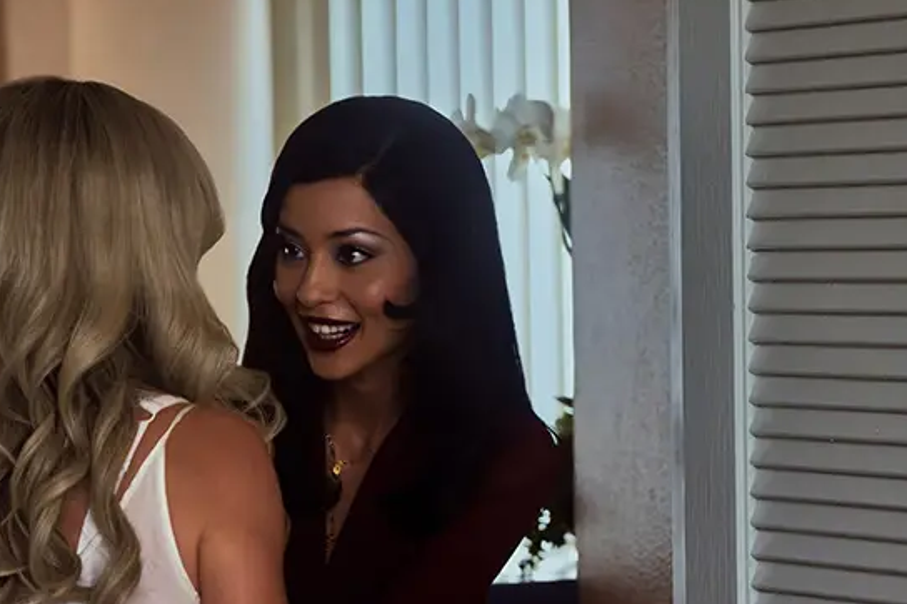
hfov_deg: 13.4
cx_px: 328
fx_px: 3852
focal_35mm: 153
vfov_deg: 9.0
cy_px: 420
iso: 4000
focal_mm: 66
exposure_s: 1/125
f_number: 2.8
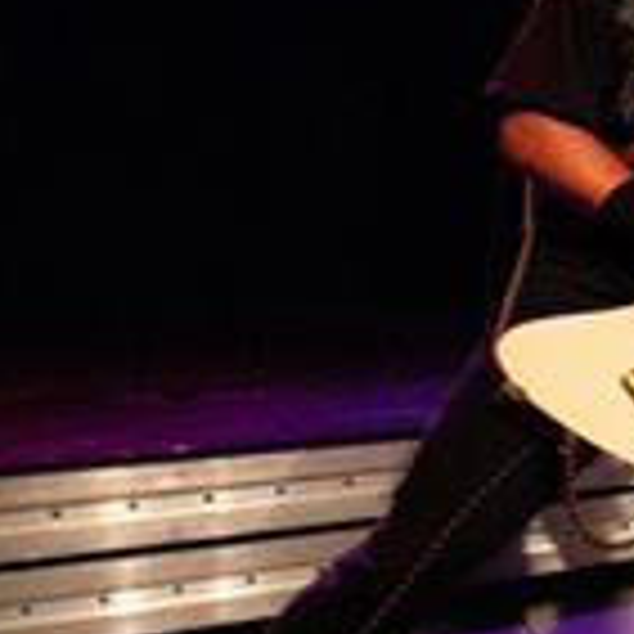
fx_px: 1347
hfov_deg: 15.4
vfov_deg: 25.7
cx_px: 1493
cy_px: 76
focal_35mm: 65
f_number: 4
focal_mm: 10
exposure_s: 1/80
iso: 640
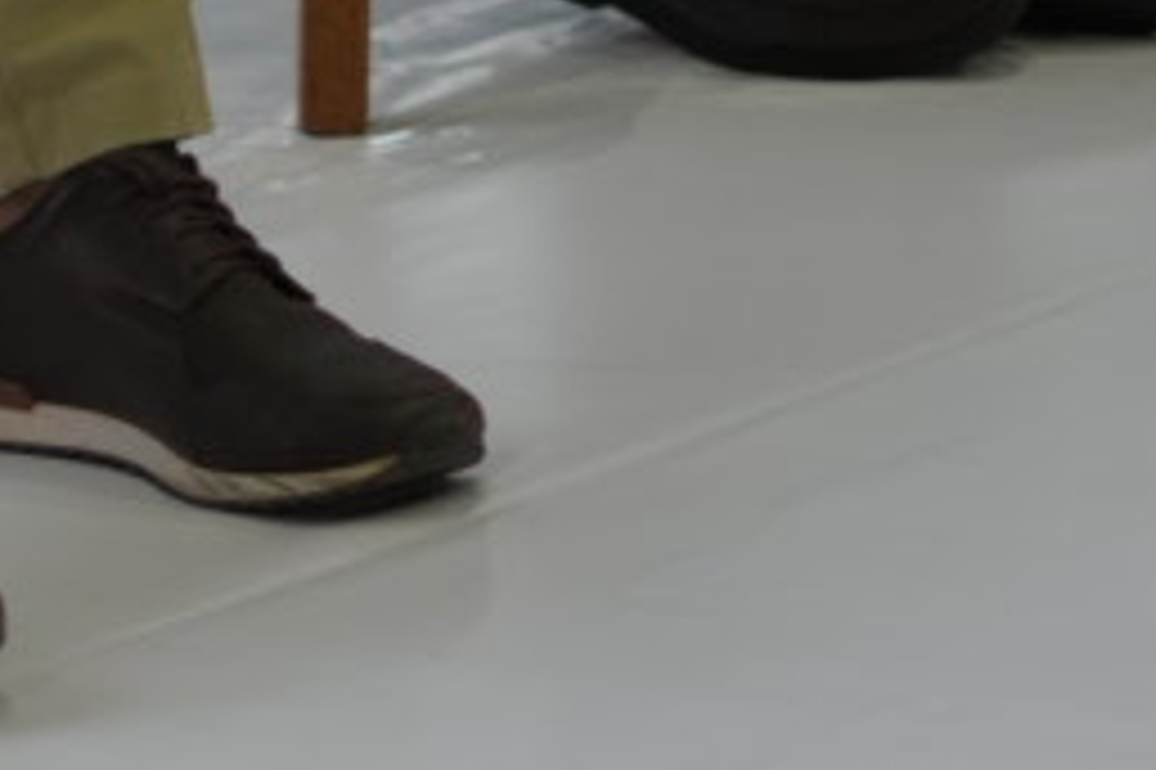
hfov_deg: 6.5
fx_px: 10108
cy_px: -1526
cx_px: 463
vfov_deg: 4.2
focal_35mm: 315
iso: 320
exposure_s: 1/250
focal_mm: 50
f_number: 2
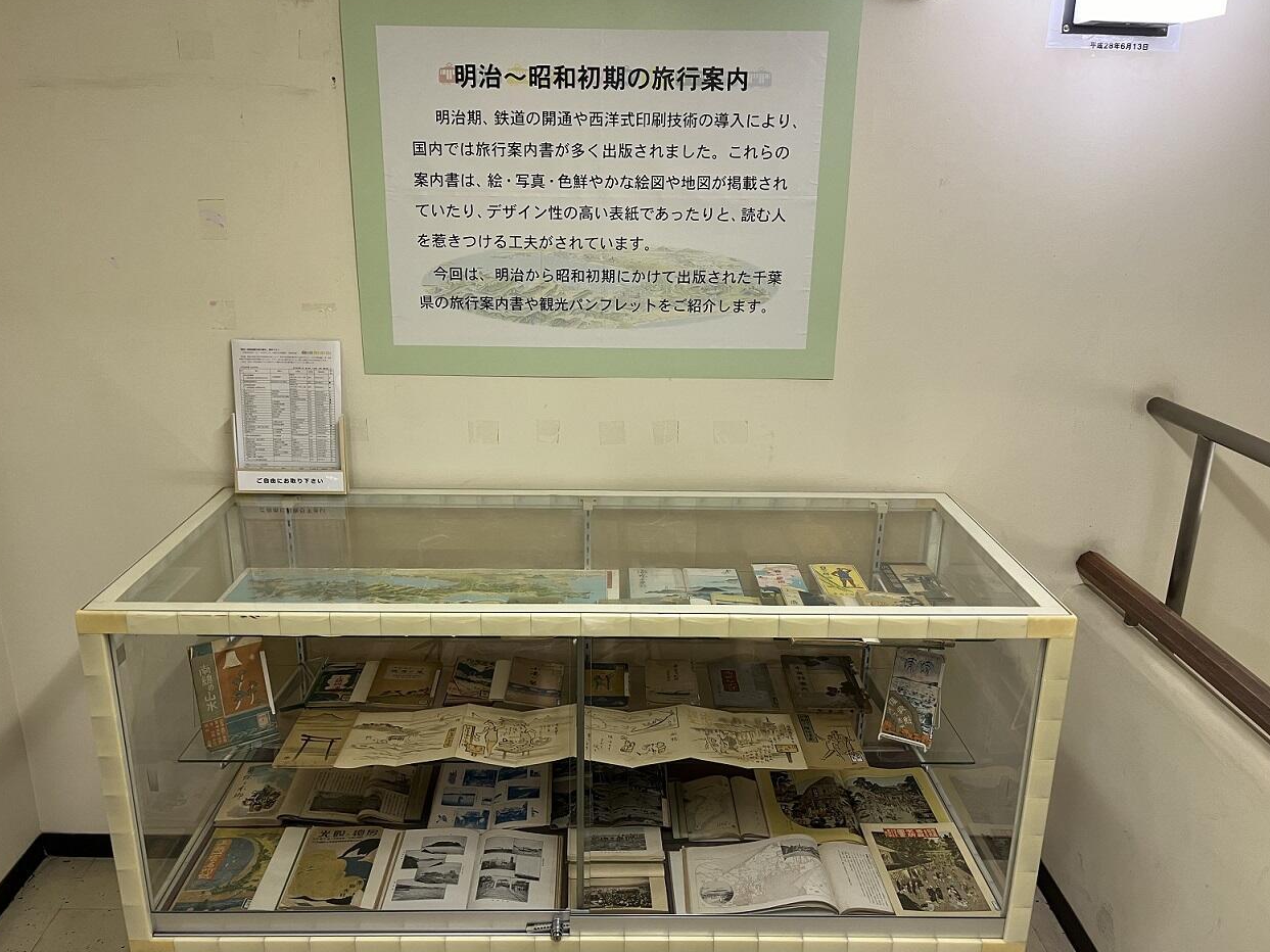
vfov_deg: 51.3
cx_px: 613
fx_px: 990
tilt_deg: -17.5
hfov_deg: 65.3
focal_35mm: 27
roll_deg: -1.0
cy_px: 466
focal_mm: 5.1
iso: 80
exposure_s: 1/50
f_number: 1.6
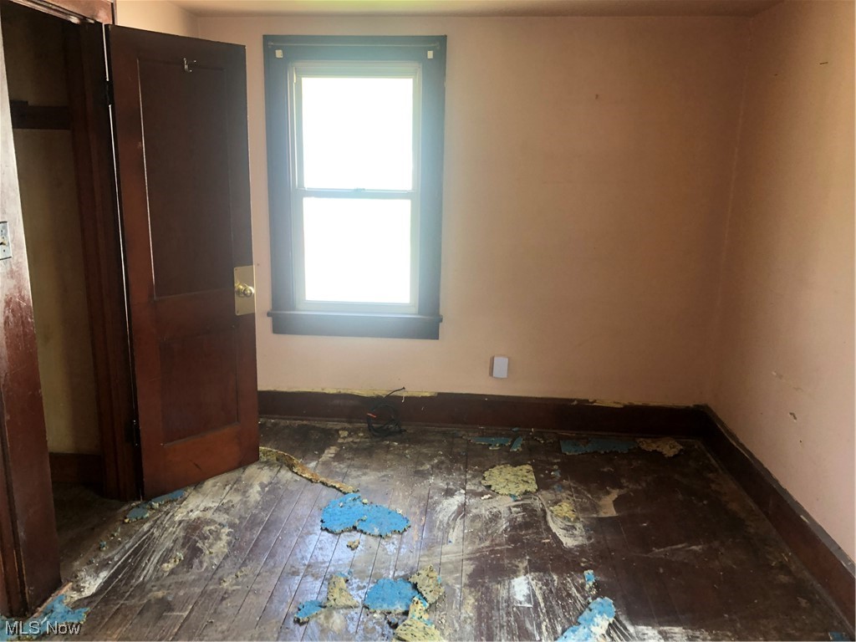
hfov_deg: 63.4
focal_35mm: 28
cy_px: 321
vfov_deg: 49.7
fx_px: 692
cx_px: 428
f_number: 1.8
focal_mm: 4
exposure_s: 1/60
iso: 200
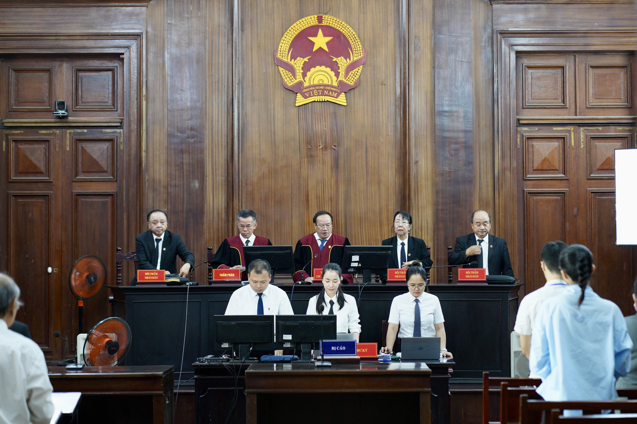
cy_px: 212
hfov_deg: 23.9
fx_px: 1503
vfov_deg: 16.0
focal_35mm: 85
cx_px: 318
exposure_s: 1/100
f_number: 2.8
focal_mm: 85
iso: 2500
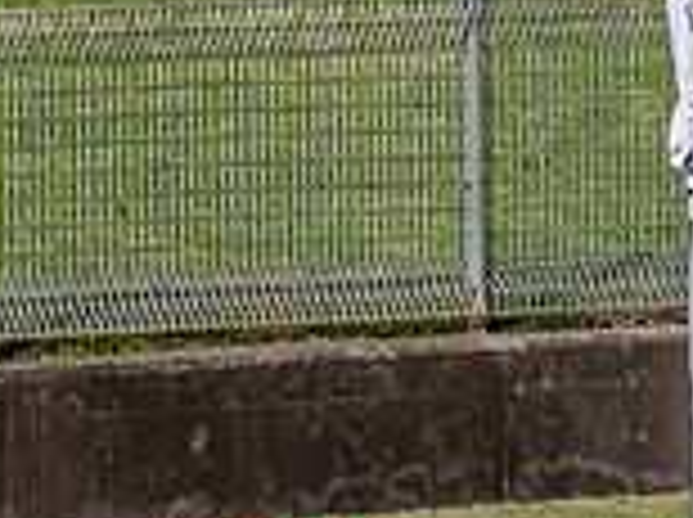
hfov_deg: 1.3
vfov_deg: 0.9
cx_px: 924
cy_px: 506
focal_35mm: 1577
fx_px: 31522
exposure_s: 1/2000
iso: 800
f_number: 9
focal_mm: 420
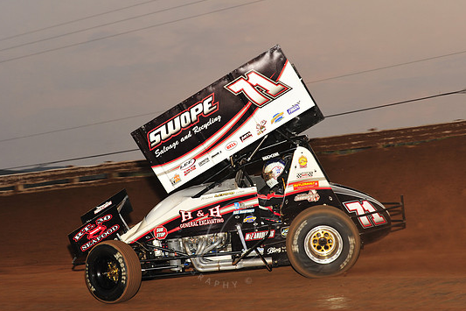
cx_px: 227
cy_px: 154
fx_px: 1126
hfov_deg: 23.4
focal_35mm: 87
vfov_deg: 15.7
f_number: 9
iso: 800
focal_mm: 80
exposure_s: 1/320
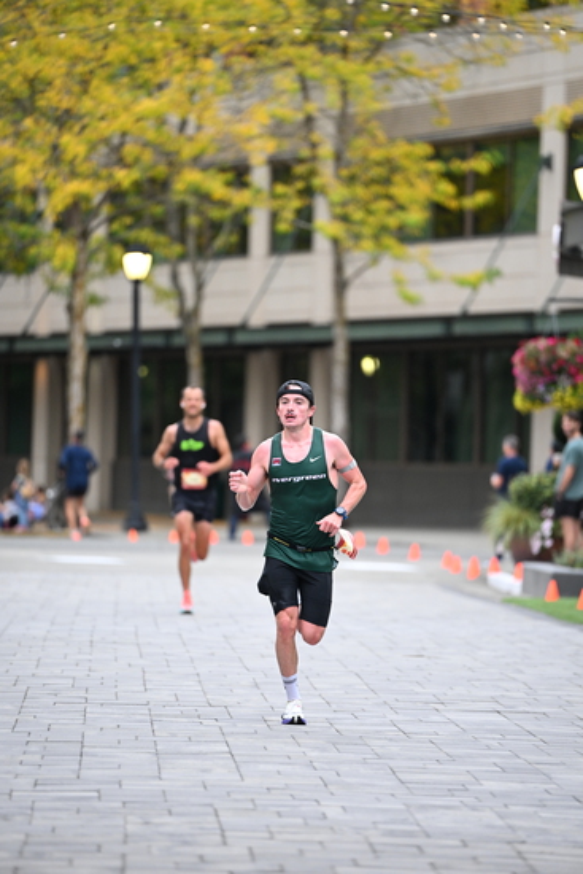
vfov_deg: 10.3
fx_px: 4855
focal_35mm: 200
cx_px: 292
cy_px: 437
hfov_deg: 6.9
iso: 1600
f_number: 2.8
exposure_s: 1/800
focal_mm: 200
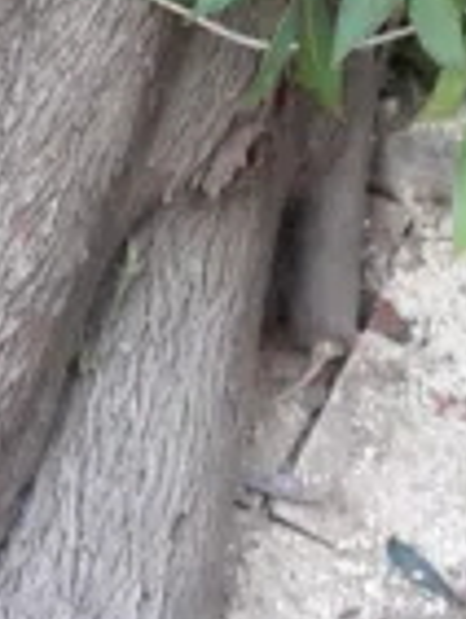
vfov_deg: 22.3
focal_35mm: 85
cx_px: 163
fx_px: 1523
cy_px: 35
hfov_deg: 17.4
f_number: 1.9
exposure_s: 1/25
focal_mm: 2.2
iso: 320
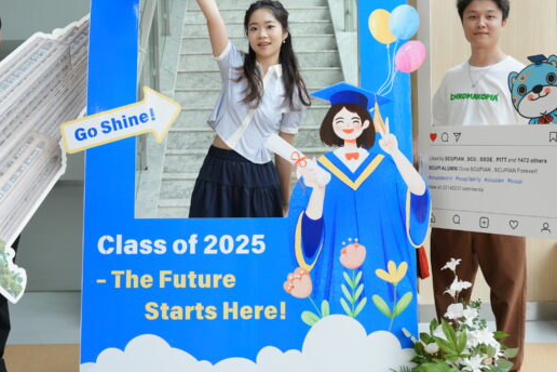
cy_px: 131
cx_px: 255
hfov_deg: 34.1
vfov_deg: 23.0
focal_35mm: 59
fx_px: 909
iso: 1250
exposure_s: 1/400
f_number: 5
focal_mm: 39.5
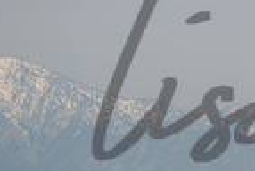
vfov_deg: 1.0
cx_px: 405
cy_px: 130
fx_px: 10037
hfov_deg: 1.5
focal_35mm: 1414
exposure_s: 1/1250
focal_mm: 260
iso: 125
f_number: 5
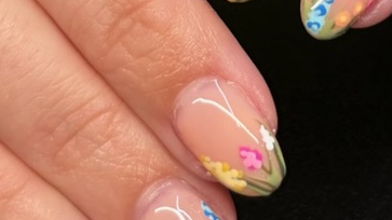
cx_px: 171
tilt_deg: -37.5
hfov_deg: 21.3
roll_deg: +0.7
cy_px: -153
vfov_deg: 11.4
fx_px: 1039
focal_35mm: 100
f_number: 1.6
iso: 40
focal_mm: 5.96
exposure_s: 1/188
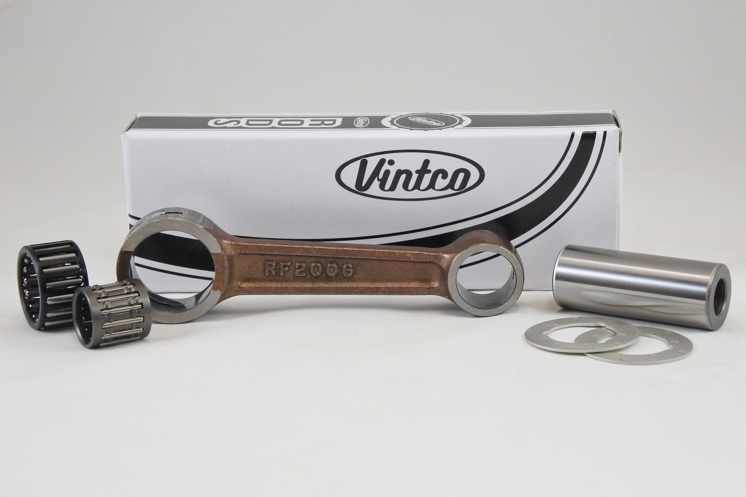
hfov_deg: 31.4
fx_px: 1326
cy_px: 248
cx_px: 373
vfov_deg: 21.2
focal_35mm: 64
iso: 640
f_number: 5
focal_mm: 24
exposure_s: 1/125
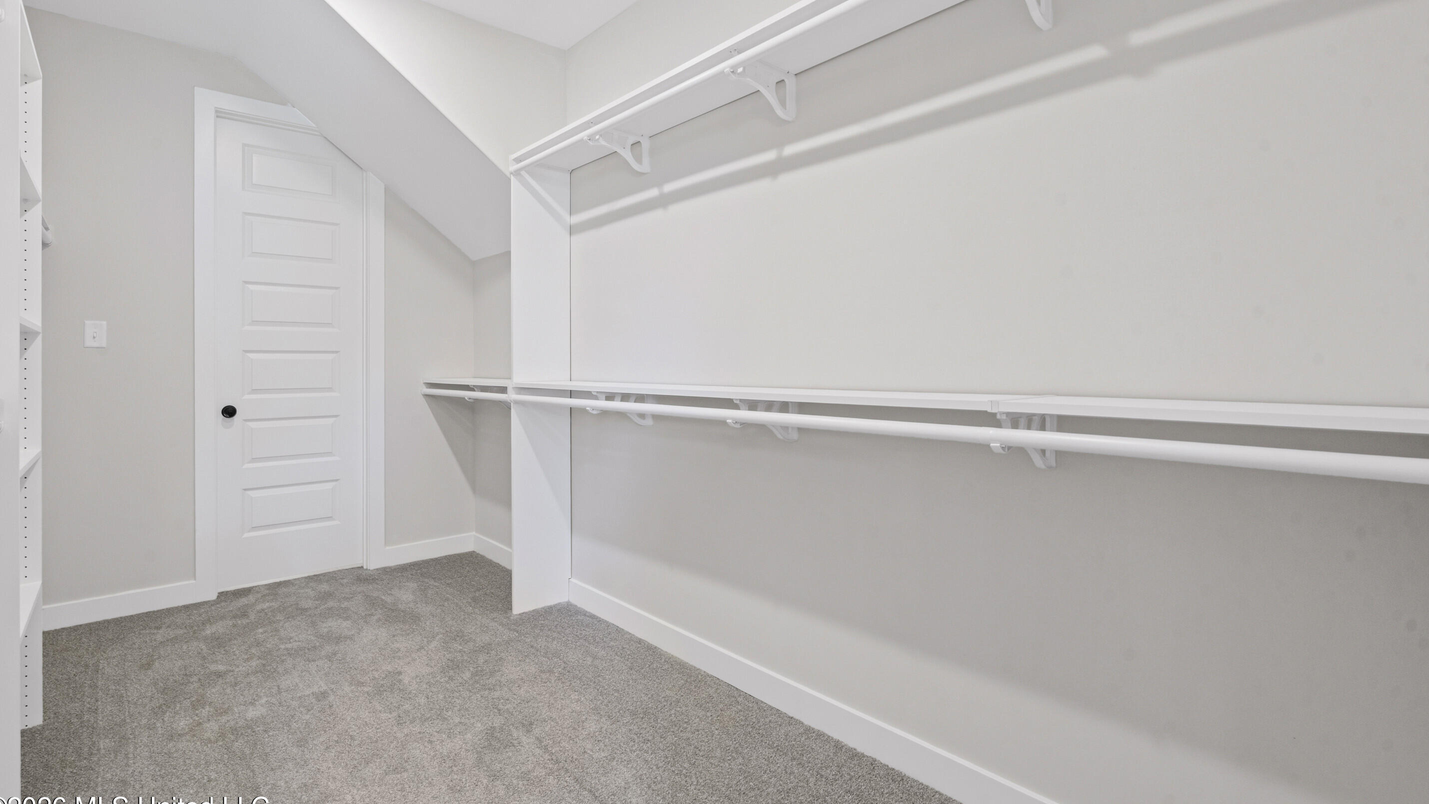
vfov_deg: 63.8
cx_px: 709
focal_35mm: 17
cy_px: 368
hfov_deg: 95.9
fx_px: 644
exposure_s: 1/4
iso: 800
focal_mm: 16
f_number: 9.5
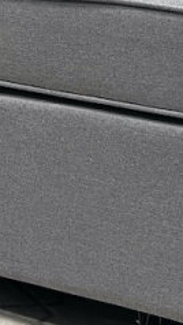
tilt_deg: -5.5
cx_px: -122
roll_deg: +0.0
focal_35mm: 122
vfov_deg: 16.4
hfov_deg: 9.6
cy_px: -120
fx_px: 1052
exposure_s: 1/50
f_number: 1.5
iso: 80
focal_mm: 5.7
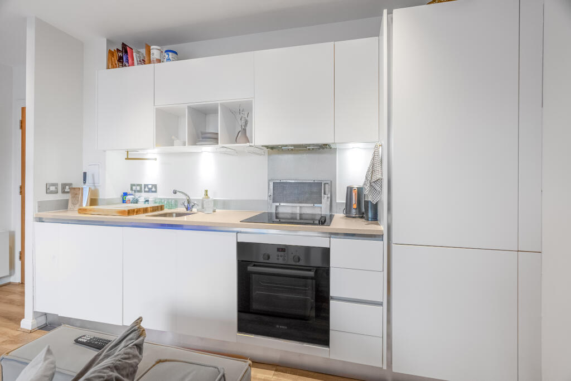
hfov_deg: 96.7
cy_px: 190
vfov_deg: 73.8
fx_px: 254
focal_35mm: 16
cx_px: 286
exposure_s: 1/250
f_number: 6.7
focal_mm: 16
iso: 1600
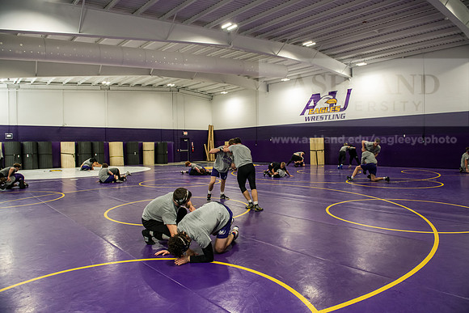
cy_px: 156
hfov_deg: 73.7
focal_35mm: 24
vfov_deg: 53.2
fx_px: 313
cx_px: 234
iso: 2000
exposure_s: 1/250
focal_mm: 24
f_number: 4
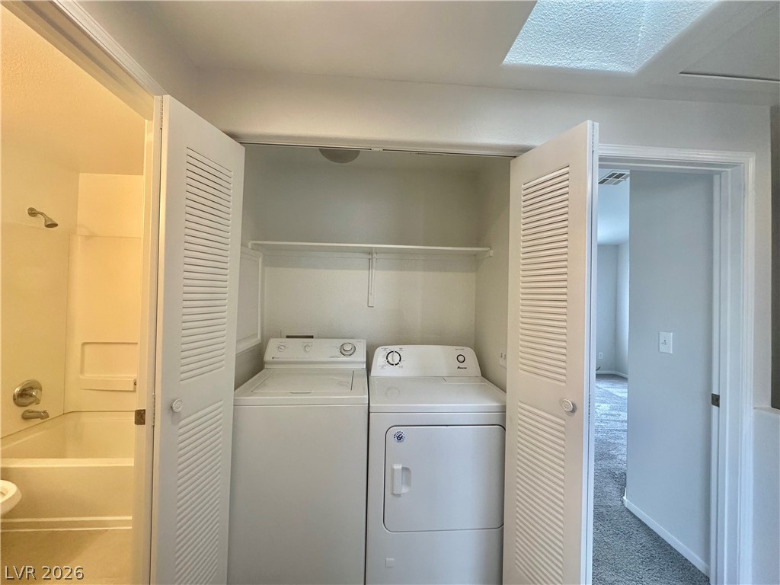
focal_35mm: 14
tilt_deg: +0.4
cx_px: 390
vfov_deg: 85.7
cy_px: 292
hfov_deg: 102.1
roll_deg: -1.5
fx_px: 315
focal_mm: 2.22
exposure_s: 1/120
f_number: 2.2
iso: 200
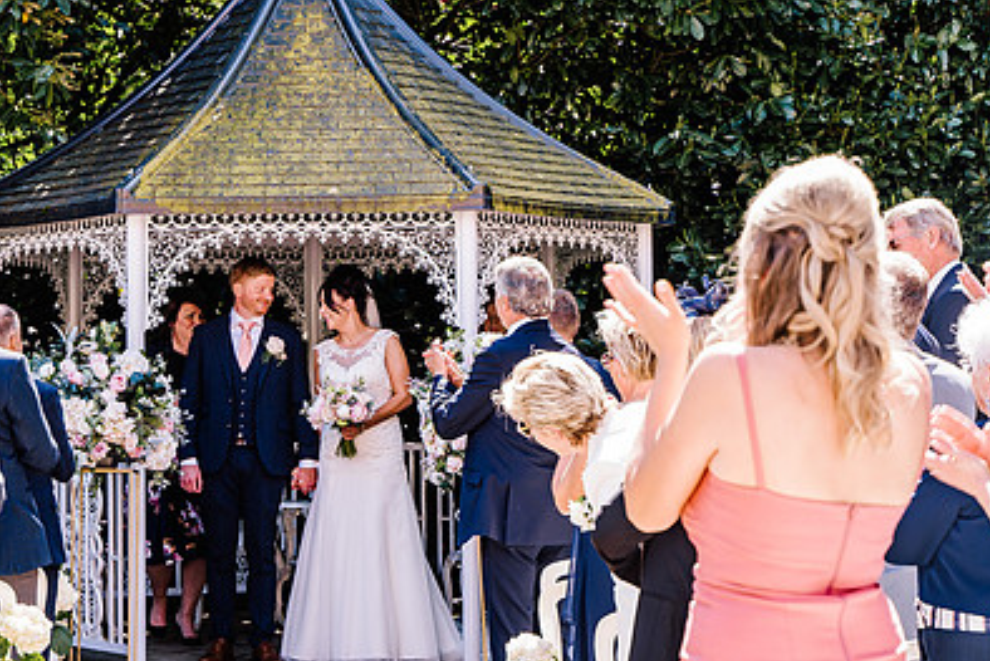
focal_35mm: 82
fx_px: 2256
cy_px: 323
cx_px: 284
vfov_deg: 16.7
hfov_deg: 24.6
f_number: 5
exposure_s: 1/160
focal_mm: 55
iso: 200
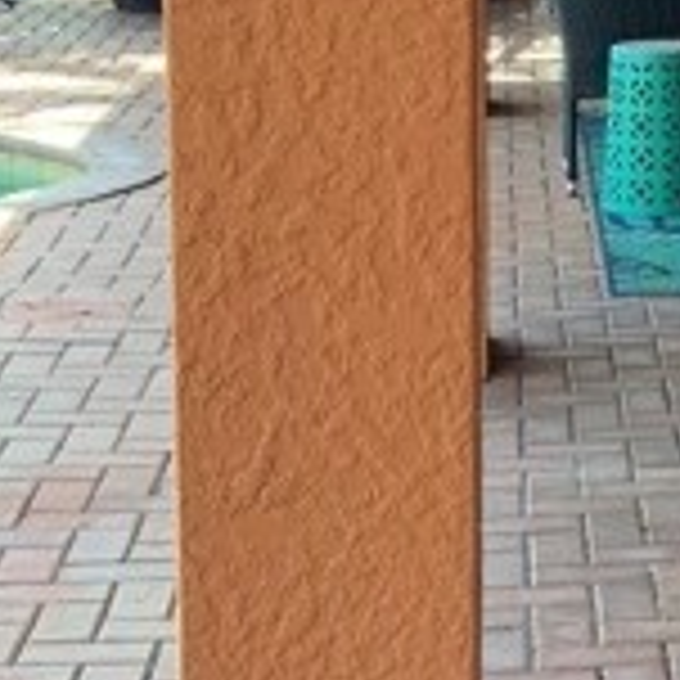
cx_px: 1045
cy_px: 153
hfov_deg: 12.7
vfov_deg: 13.4
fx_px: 2889
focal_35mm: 130
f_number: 1.8
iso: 64
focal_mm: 3
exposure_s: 1/120
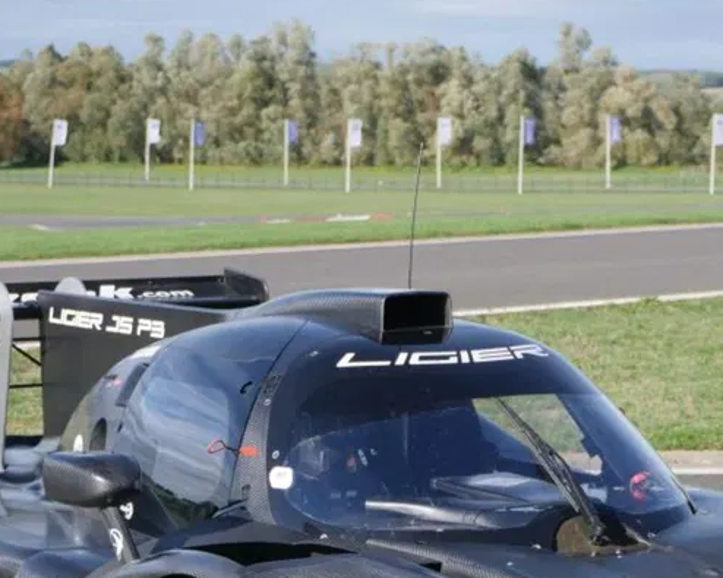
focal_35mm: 109
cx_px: 489
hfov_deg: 17.6
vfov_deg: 13.9
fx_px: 2332
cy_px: 625
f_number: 2.8
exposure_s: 1/2000
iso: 200
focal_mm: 23
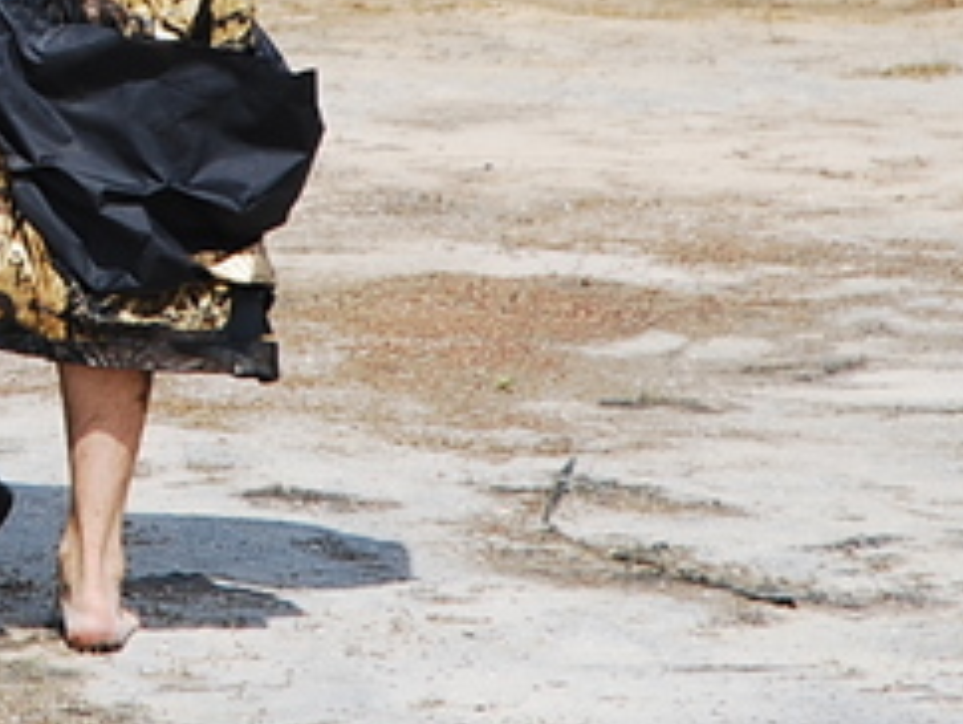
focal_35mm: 427
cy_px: -324
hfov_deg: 4.6
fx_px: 11891
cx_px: -330
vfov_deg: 3.5
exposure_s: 1/500
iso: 100
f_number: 5.6
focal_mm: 70
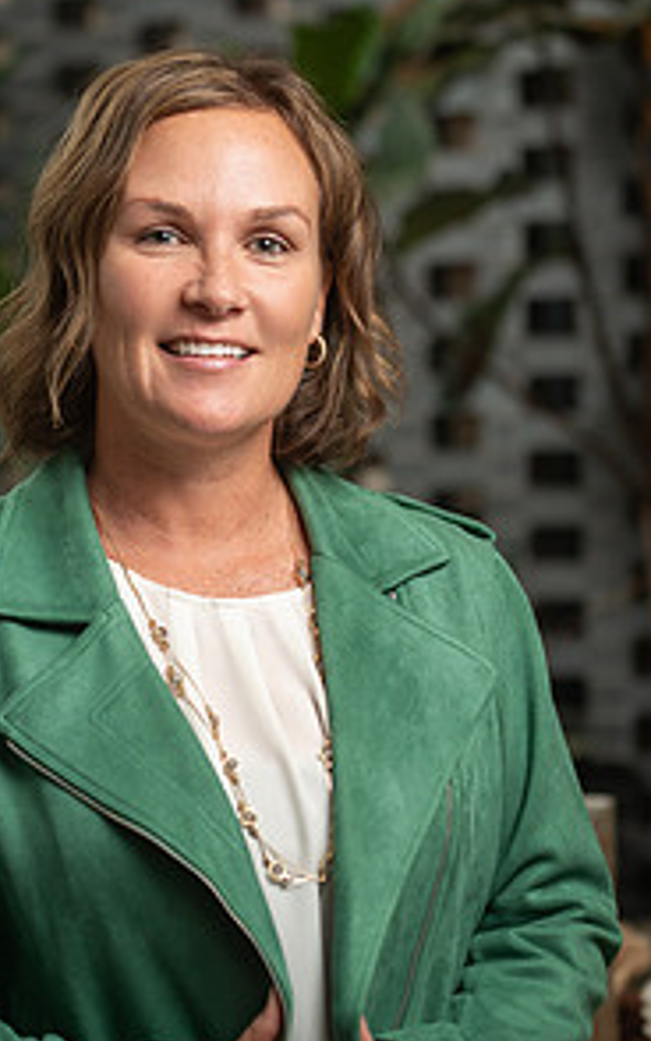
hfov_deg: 8.6
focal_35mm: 153
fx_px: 4339
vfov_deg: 13.7
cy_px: 602
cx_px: 223
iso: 800
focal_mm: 98
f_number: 4
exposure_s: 1/200
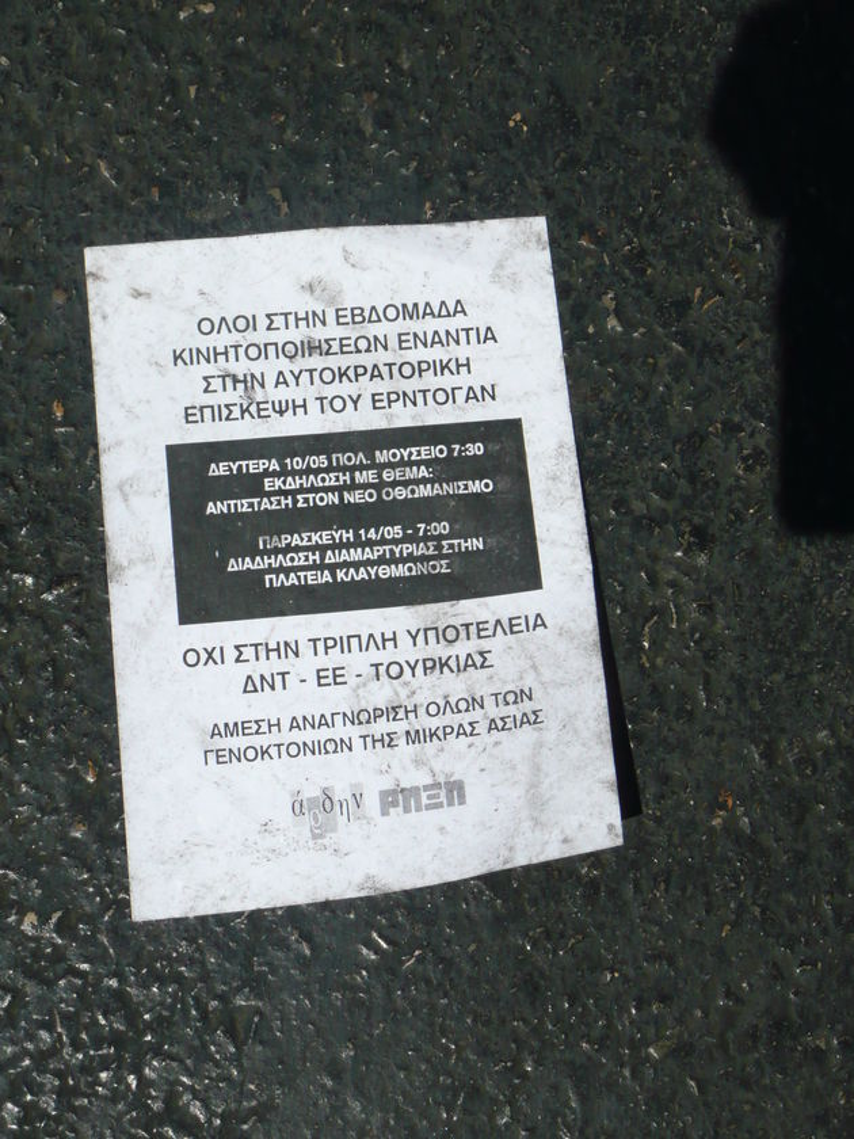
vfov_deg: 31.2
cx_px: 427
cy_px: 570
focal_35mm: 62
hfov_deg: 23.7
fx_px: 2039
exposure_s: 1/800
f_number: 10
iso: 200
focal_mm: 10.2
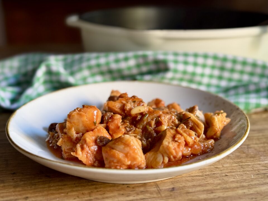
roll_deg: +0.5
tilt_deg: -17.9
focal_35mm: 48
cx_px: 134
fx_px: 372
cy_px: 100
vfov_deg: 30.3
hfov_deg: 39.7
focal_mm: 6.76
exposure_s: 1/53
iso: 250
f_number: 1.78
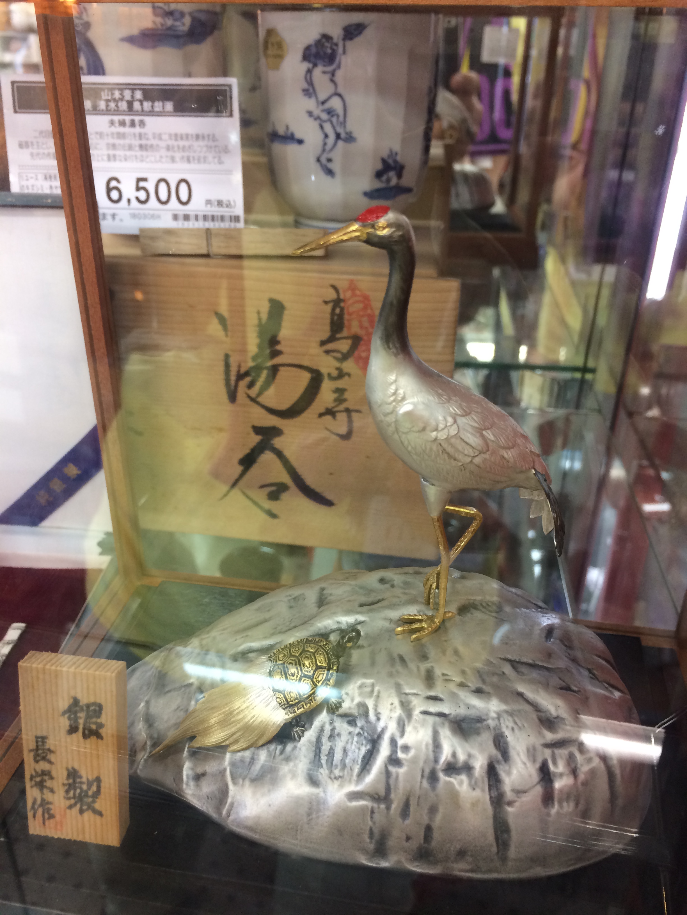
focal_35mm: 29
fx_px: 767
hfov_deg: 48.2
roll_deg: -1.5
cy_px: 458
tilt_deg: -28.7
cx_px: 344
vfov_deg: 61.7
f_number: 2.2
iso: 125
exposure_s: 1/33
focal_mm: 4.15
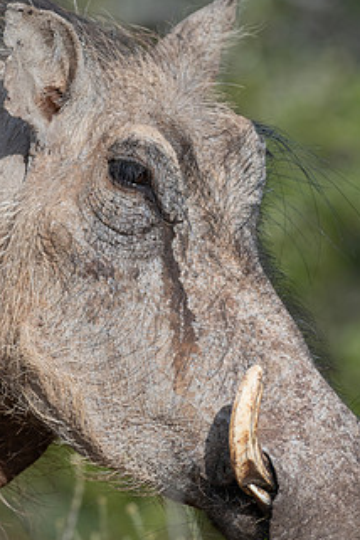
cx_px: 219
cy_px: 291
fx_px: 12599
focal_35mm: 840
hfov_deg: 1.6
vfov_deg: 2.5
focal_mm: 600
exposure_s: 1/1600
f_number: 10
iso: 800
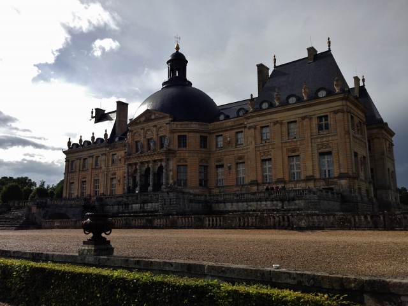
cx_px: 204
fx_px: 389
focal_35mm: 33
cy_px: 153
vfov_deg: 42.9
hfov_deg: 55.4
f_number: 2.4
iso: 50
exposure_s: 1/2262
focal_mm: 4.13
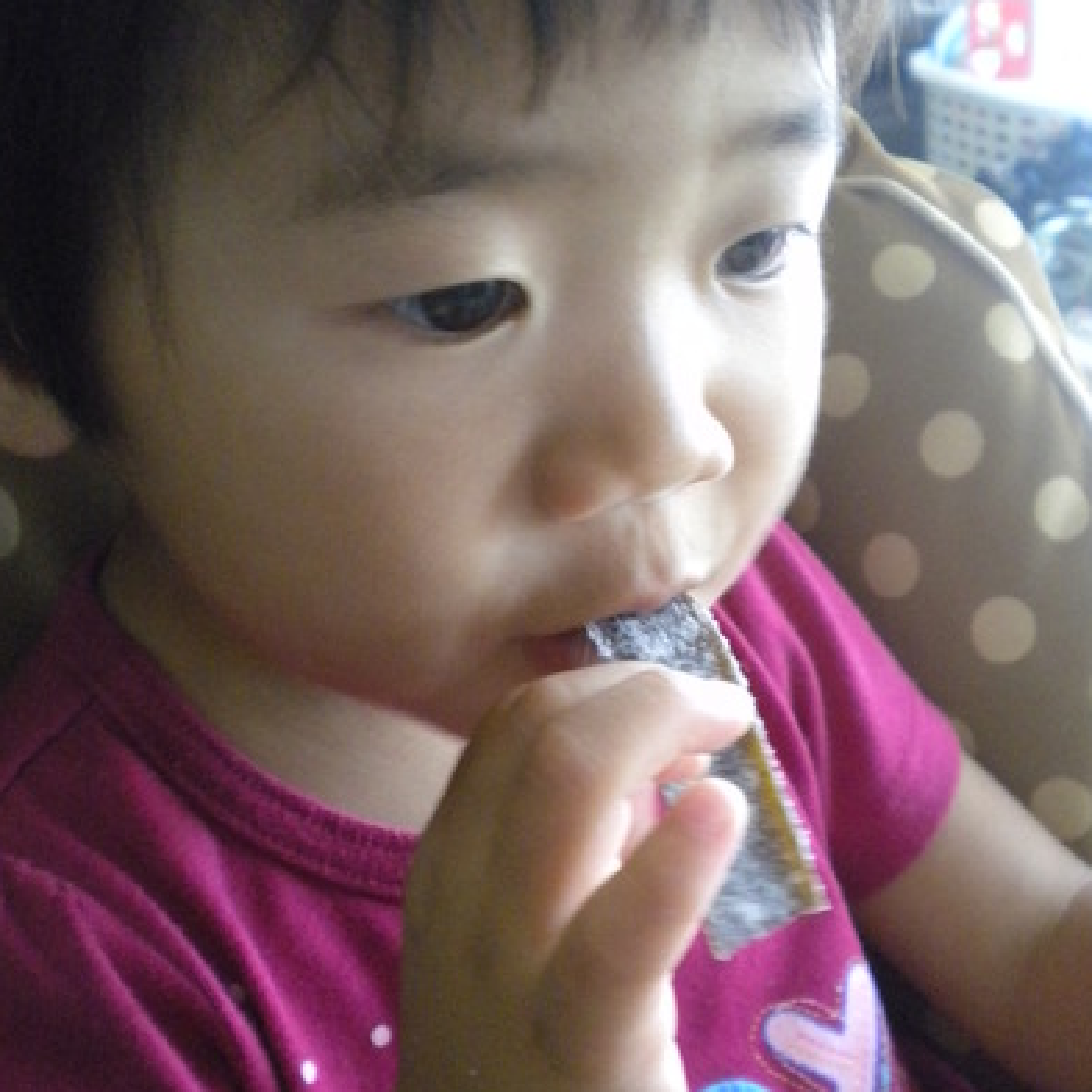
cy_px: 513
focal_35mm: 42
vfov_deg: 40.0
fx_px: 1499
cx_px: 547
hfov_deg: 40.0
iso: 800
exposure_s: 1/26.4
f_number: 3.1
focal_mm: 6.3
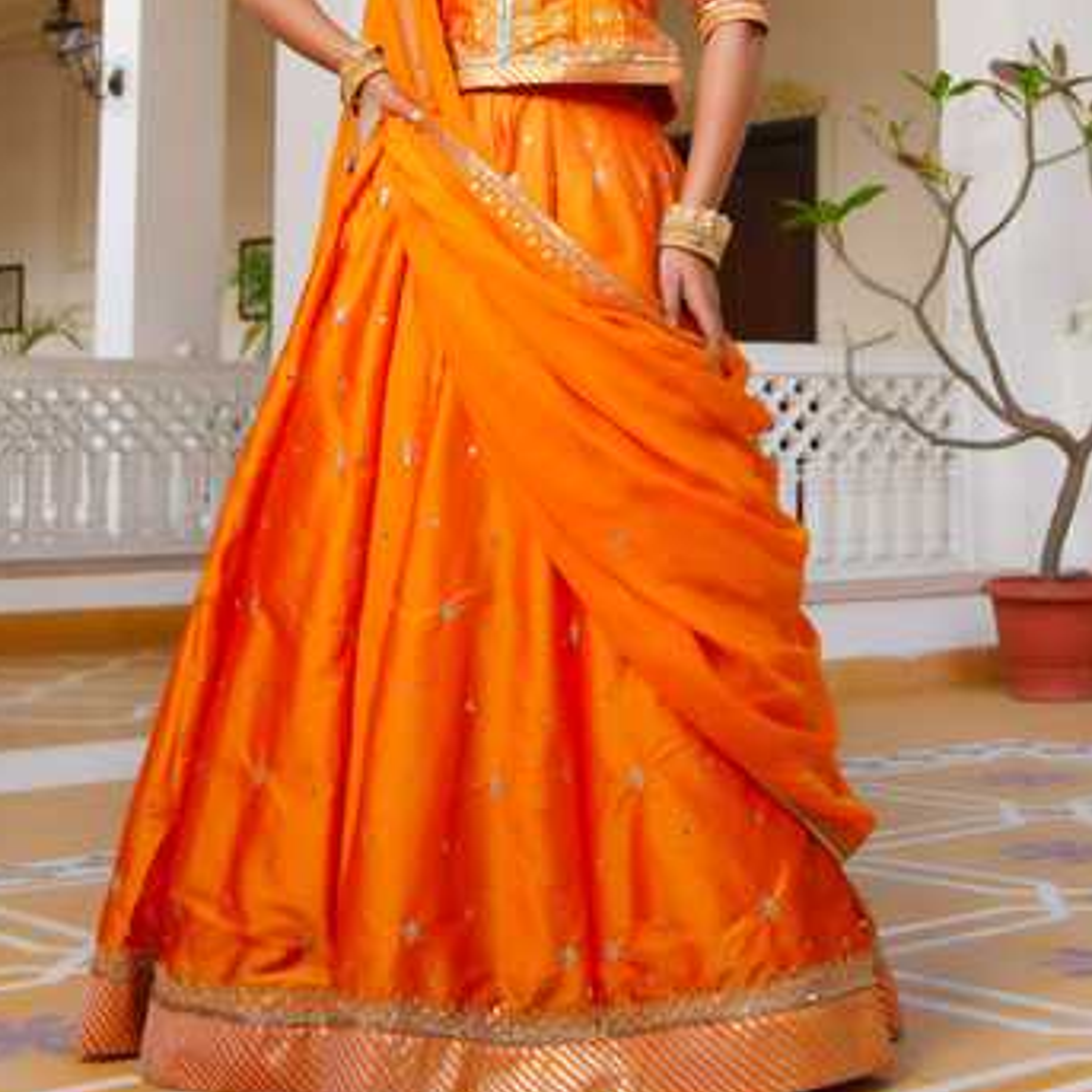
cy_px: 345
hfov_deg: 42.8
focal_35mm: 39
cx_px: 538
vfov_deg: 42.1
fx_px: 1392
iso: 100
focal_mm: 30
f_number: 4.5
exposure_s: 1/160
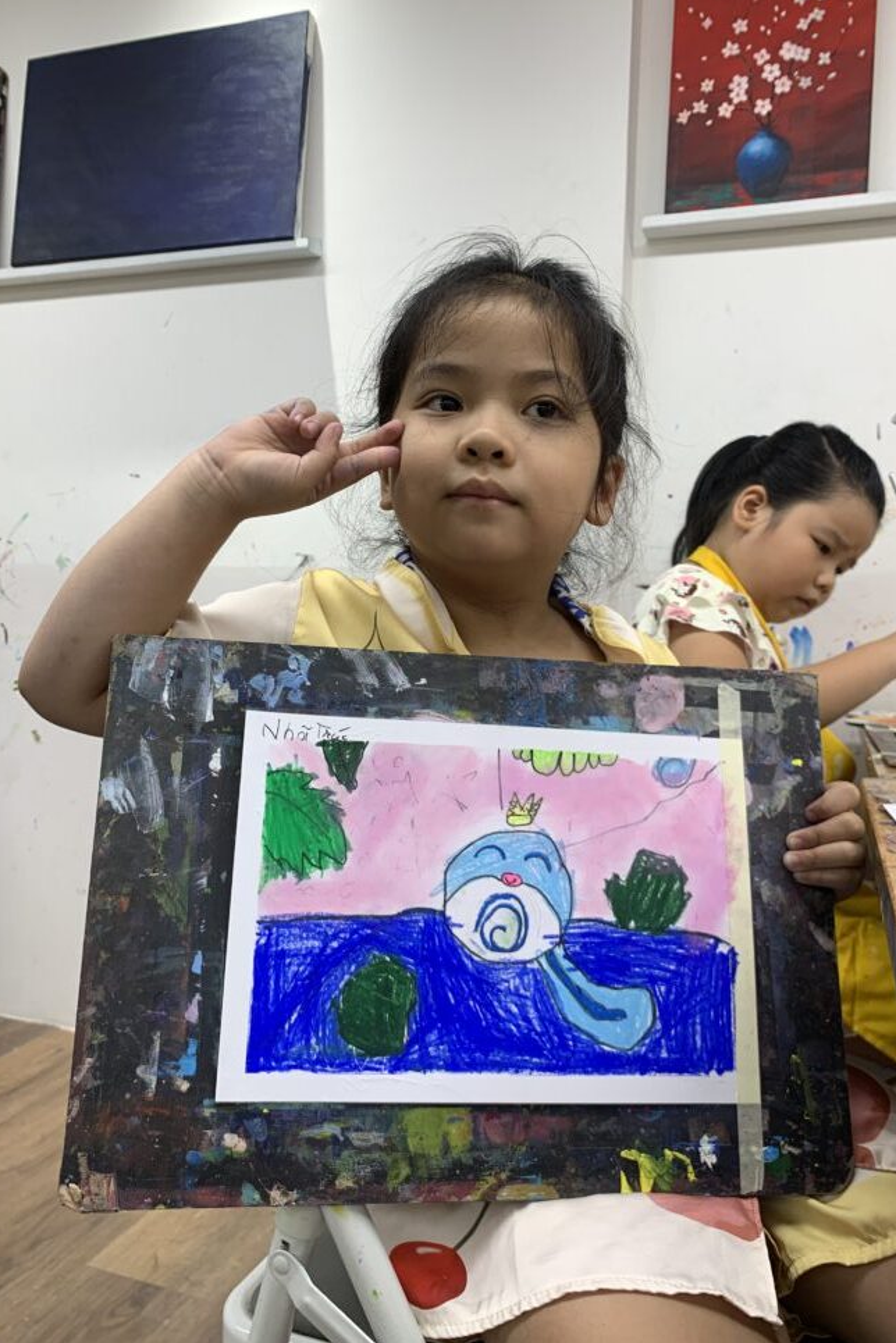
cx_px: 441
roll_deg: -1.6
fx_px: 1045
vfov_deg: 65.5
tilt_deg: -0.2
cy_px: 684
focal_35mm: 28
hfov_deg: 46.4
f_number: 1.8
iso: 40
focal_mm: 4.25
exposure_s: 1/100
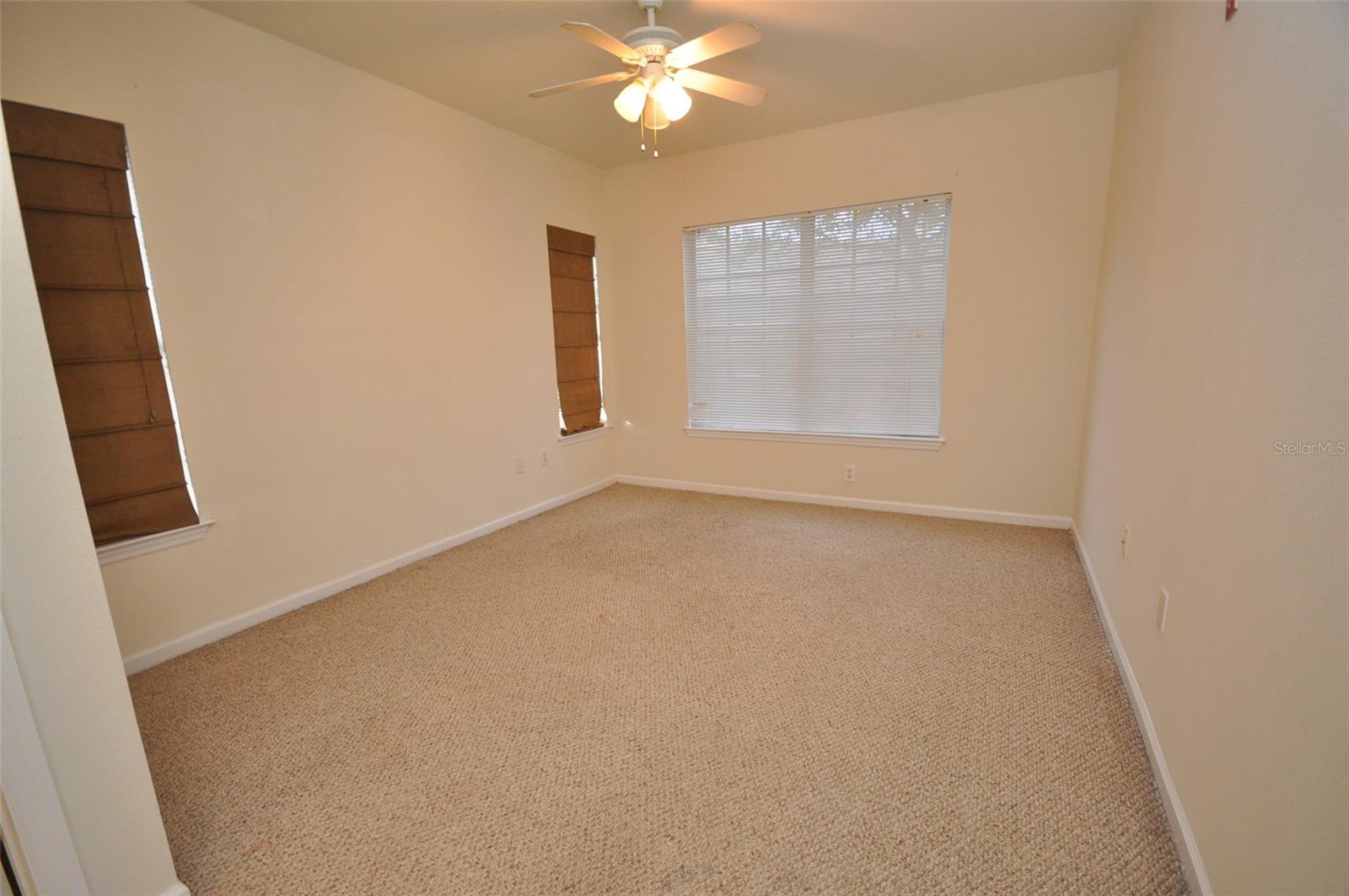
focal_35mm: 15
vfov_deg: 77.2
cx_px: 674
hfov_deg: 100.5
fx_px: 561
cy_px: 448
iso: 560
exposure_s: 1/60
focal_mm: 10
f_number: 4
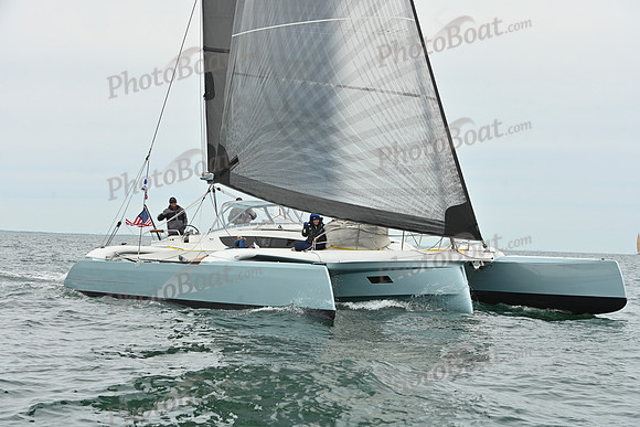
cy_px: 214
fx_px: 1245
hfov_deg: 28.8
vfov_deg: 19.5
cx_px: 320
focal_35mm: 70
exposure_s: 1/1250
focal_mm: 70
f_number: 8
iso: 320
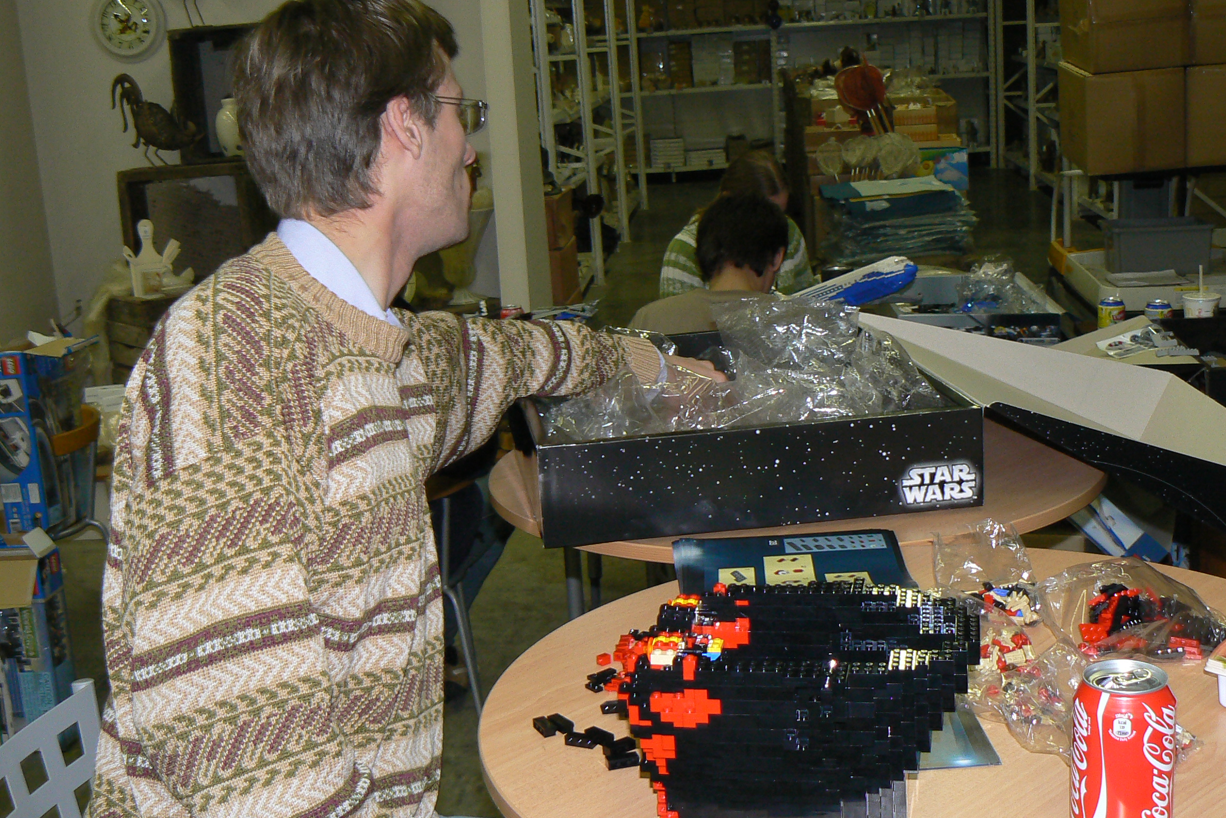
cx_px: 613
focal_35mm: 50
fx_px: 1703
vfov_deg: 27.0
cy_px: 428
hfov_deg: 39.6
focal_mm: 6.7
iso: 100
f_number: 2.8
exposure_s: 1/30
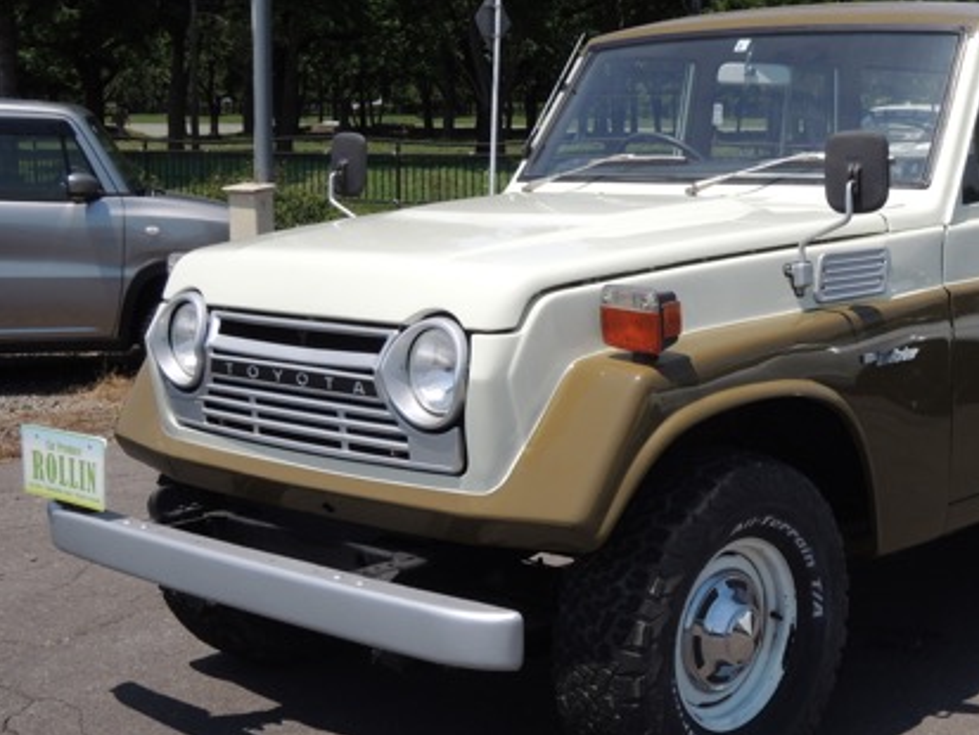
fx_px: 1754
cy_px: 322
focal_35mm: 62
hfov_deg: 30.8
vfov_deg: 23.6
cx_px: 702
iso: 100
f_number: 3.3
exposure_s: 1/1250
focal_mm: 7.2
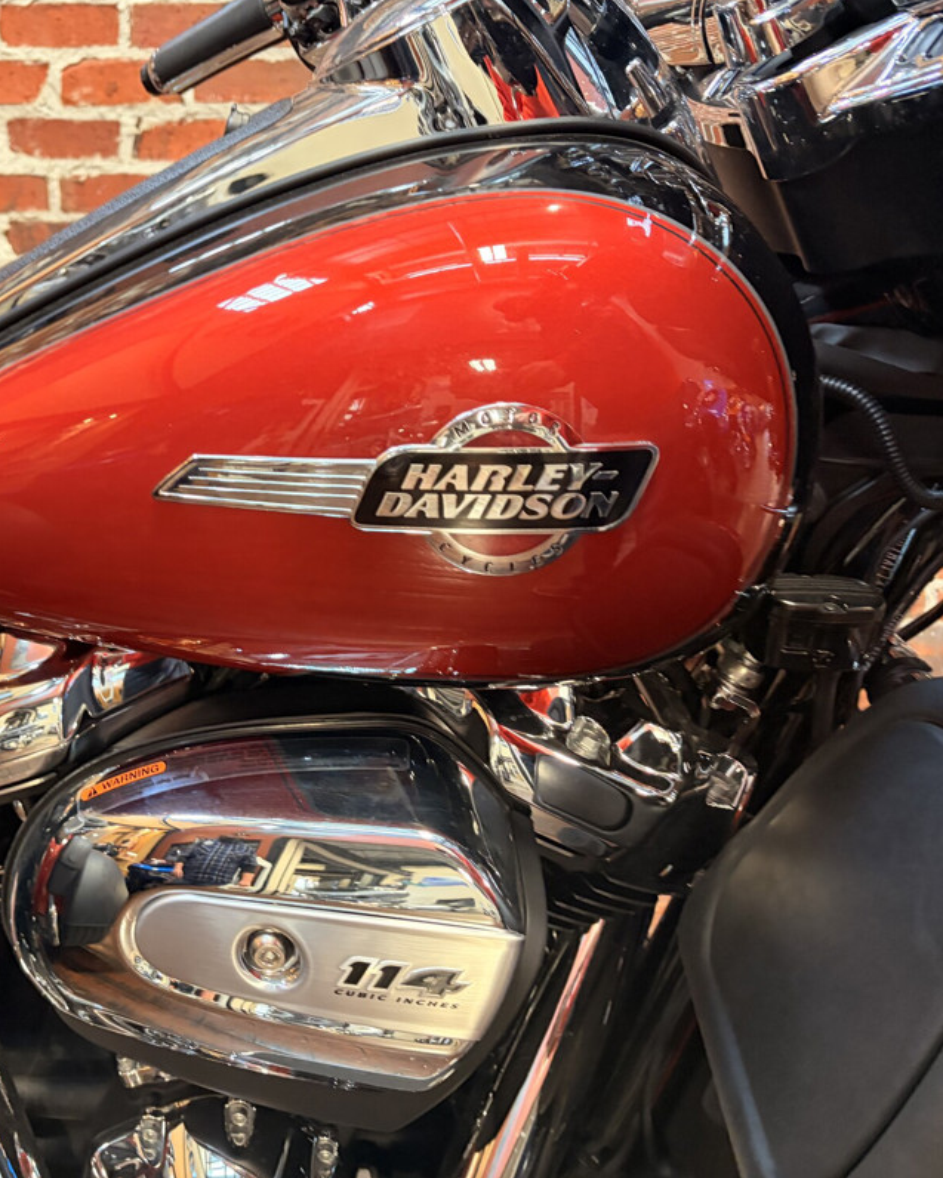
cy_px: 588
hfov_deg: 42.0
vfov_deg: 52.8
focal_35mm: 34
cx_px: 229
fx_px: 1186
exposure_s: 1/40
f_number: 1.6
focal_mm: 5.96
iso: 400
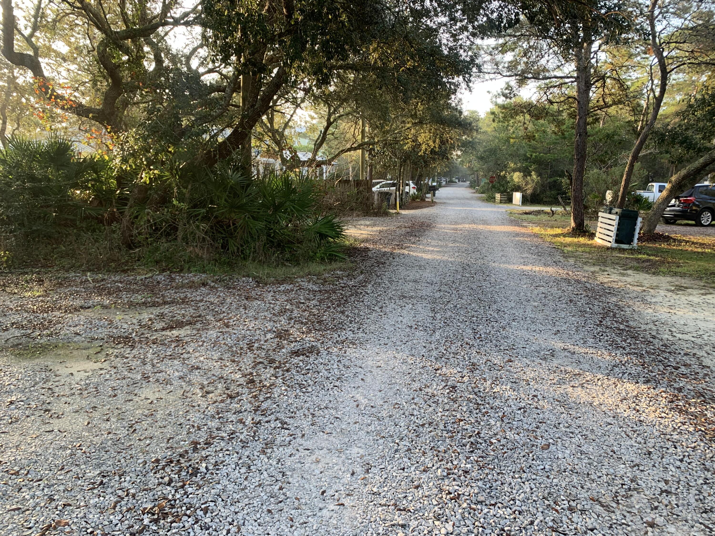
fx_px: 537
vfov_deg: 53.1
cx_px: 358
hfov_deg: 67.3
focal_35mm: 26
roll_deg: -2.9
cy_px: 268
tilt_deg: -12.3
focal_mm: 4.25
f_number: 1.8
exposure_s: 1/121
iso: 40
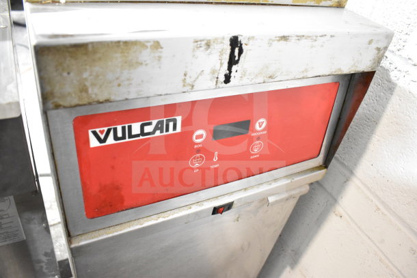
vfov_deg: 48.0
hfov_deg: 67.4
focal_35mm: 27
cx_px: 208
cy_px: 139
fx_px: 313
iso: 6400
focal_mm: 18
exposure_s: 1/80
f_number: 4.5
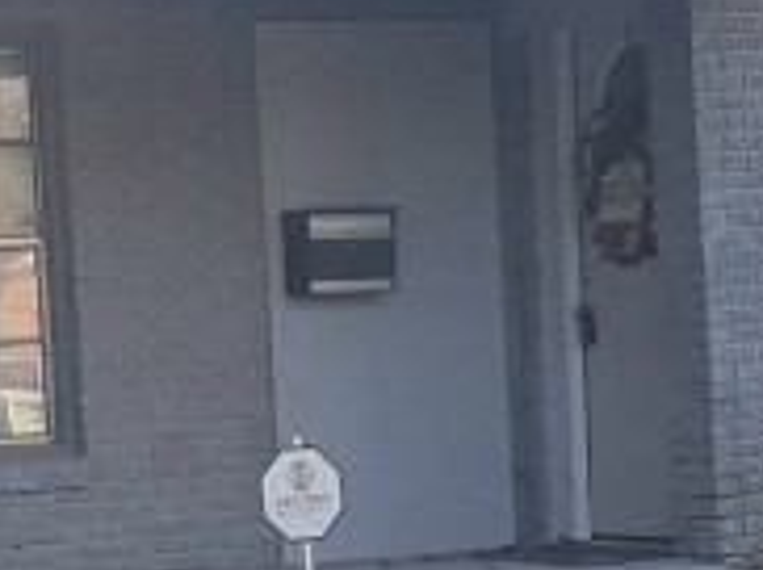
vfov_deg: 9.7
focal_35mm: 152
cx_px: 390
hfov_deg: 13.0
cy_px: 511
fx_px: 3346
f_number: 1.9
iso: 40
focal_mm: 3.6
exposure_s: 1/294
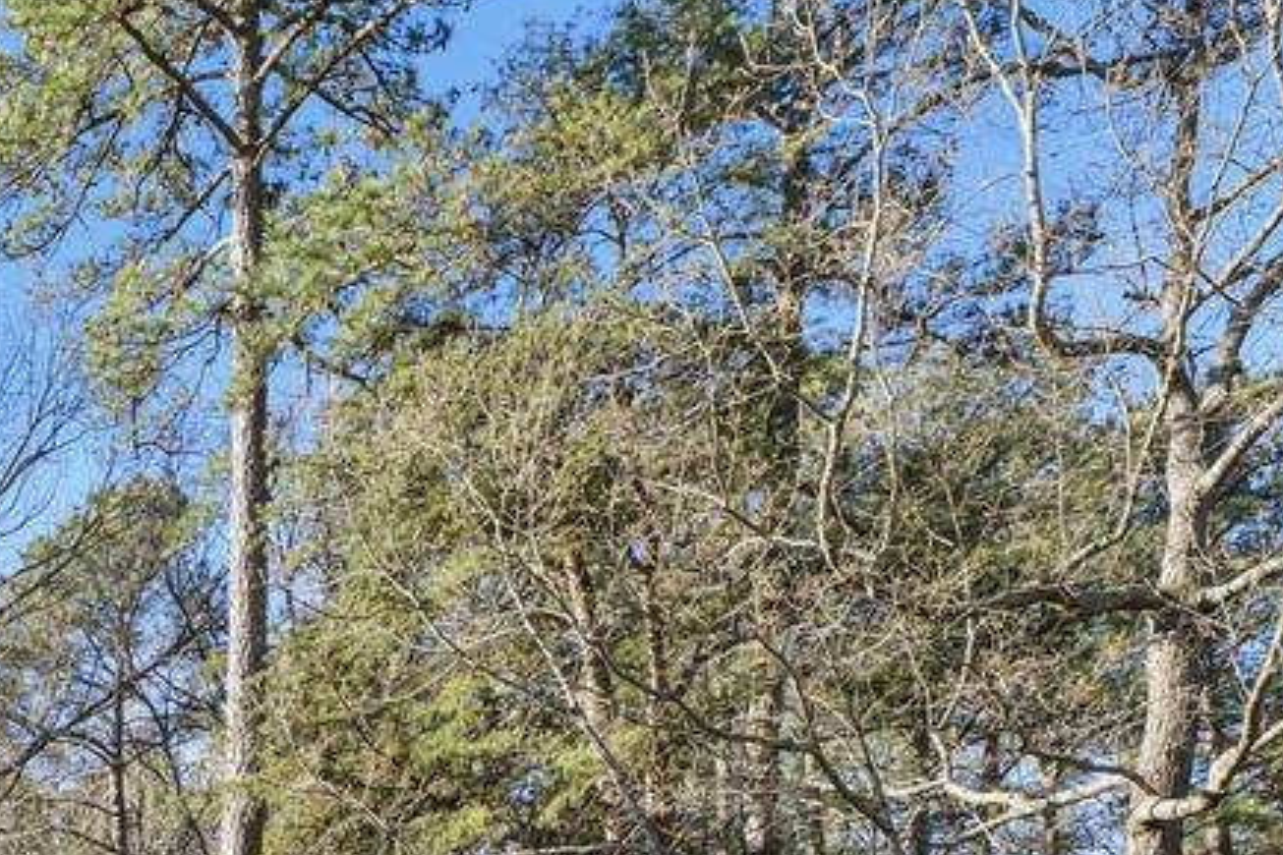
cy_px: 1235
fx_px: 1889
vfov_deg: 21.8
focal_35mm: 53
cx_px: -749
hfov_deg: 25.5
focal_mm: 16
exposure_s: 1/60
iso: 100
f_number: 8
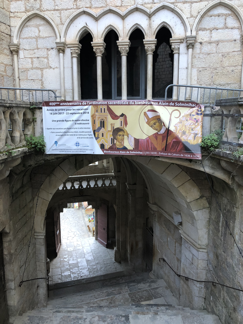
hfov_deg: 49.7
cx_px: 122
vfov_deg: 63.4
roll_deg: +0.8
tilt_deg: -9.1
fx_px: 262
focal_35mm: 28
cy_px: 162
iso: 32
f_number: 1.8
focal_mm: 4
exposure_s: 1/30
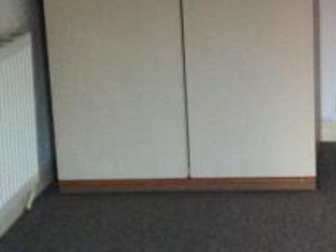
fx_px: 902
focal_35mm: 93
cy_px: 35
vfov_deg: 15.7
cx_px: 390
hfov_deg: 19.9
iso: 320
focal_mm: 4.12
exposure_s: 1/20
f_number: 2.4
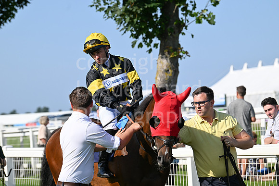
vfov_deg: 9.2
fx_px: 1163
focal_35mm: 150
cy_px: 93
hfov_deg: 13.7
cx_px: 140
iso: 400
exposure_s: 1/2500
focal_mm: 150
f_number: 5.6
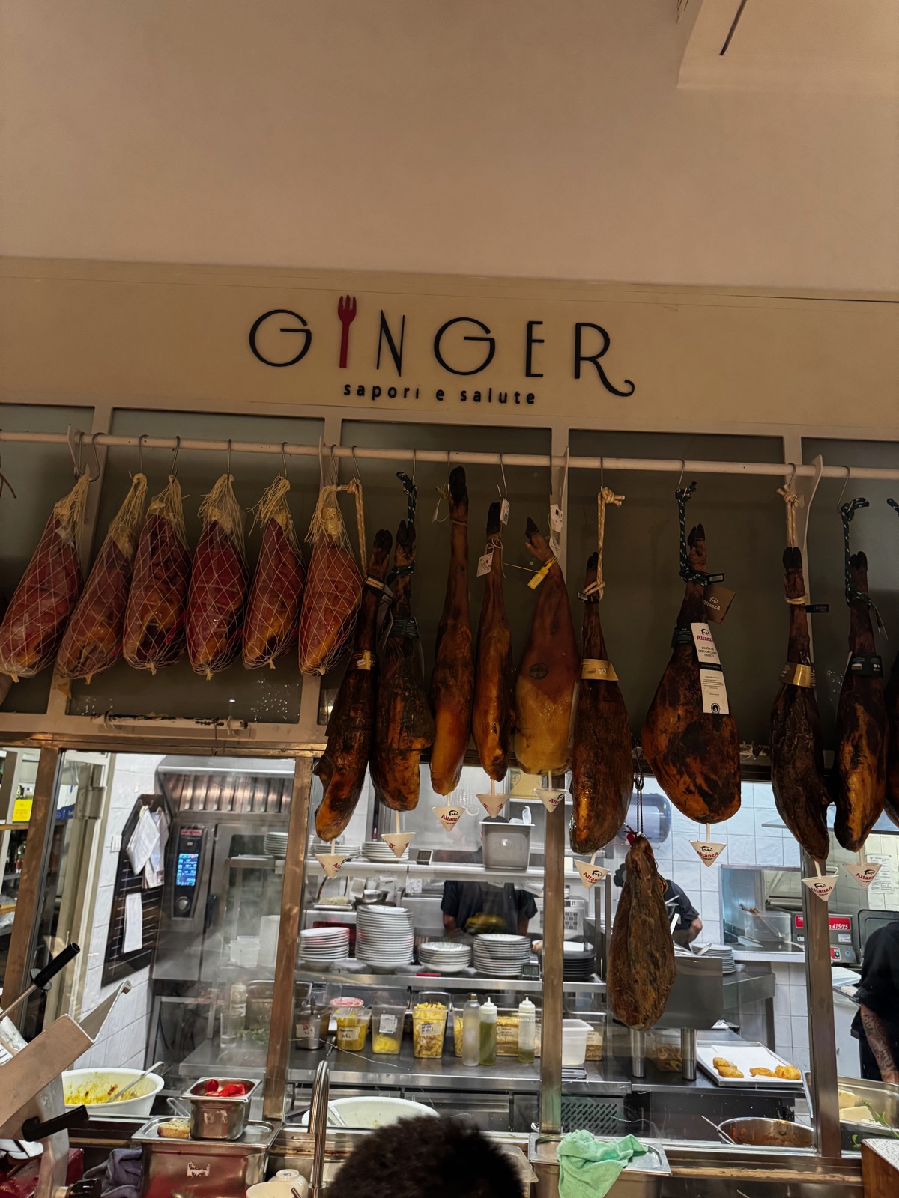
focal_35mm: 24
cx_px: 450
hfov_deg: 56.8
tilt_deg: +13.9
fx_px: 831
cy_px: 599
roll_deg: -4.5
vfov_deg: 71.6
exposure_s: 1/50
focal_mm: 6.76
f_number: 1.78
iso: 500
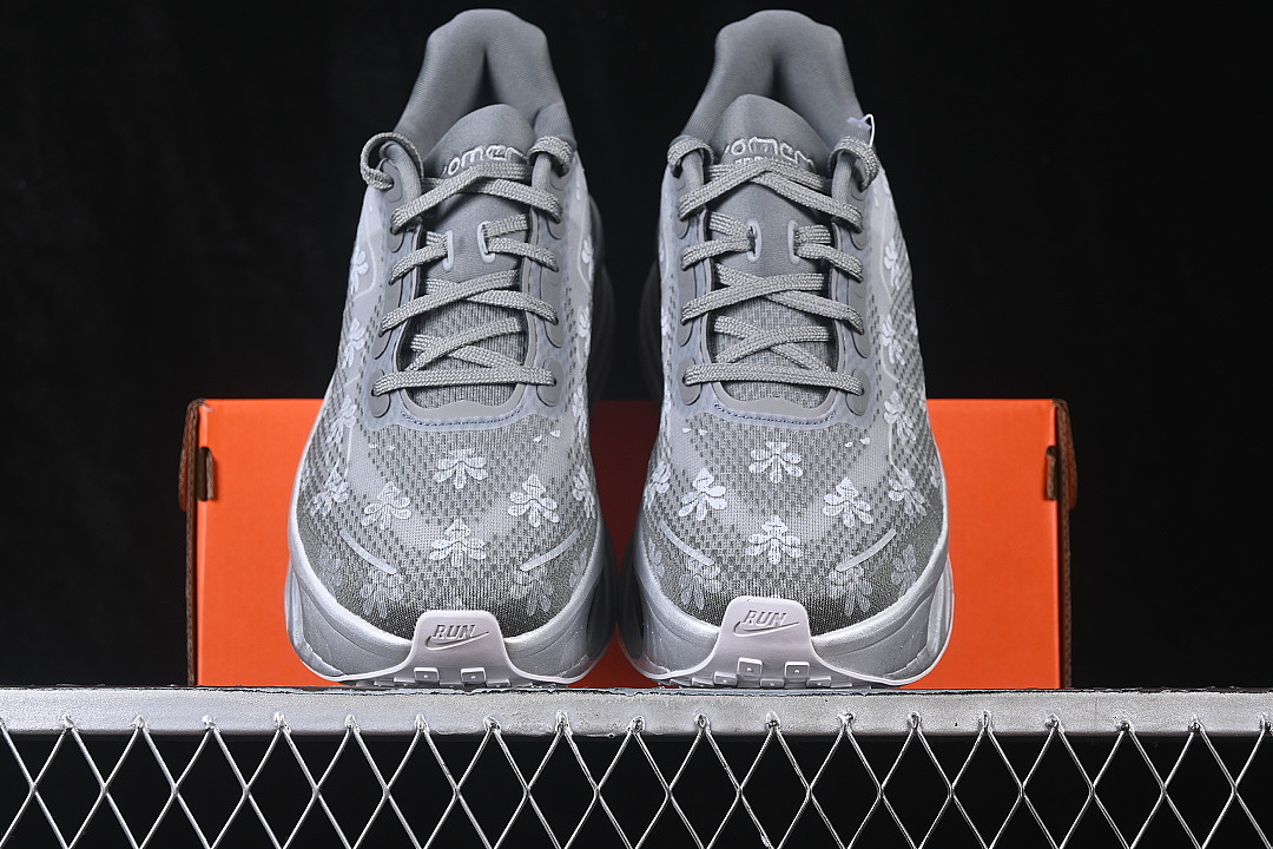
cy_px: 424
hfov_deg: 27.0
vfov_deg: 18.2
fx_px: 2652
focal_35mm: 75
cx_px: 636
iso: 160
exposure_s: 1/80
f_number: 7.1
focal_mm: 50
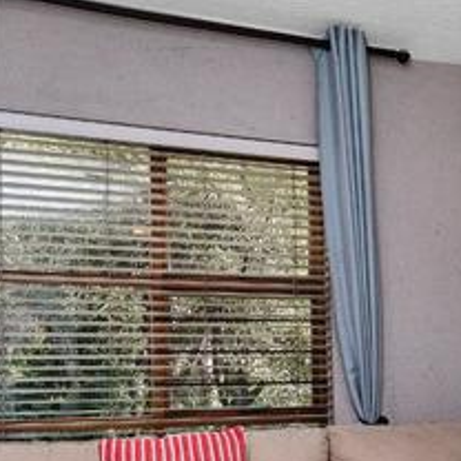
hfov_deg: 33.5
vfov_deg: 33.3
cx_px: 379
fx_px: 738
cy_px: 391
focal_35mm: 49
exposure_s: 1/200
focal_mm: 10
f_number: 8
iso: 800
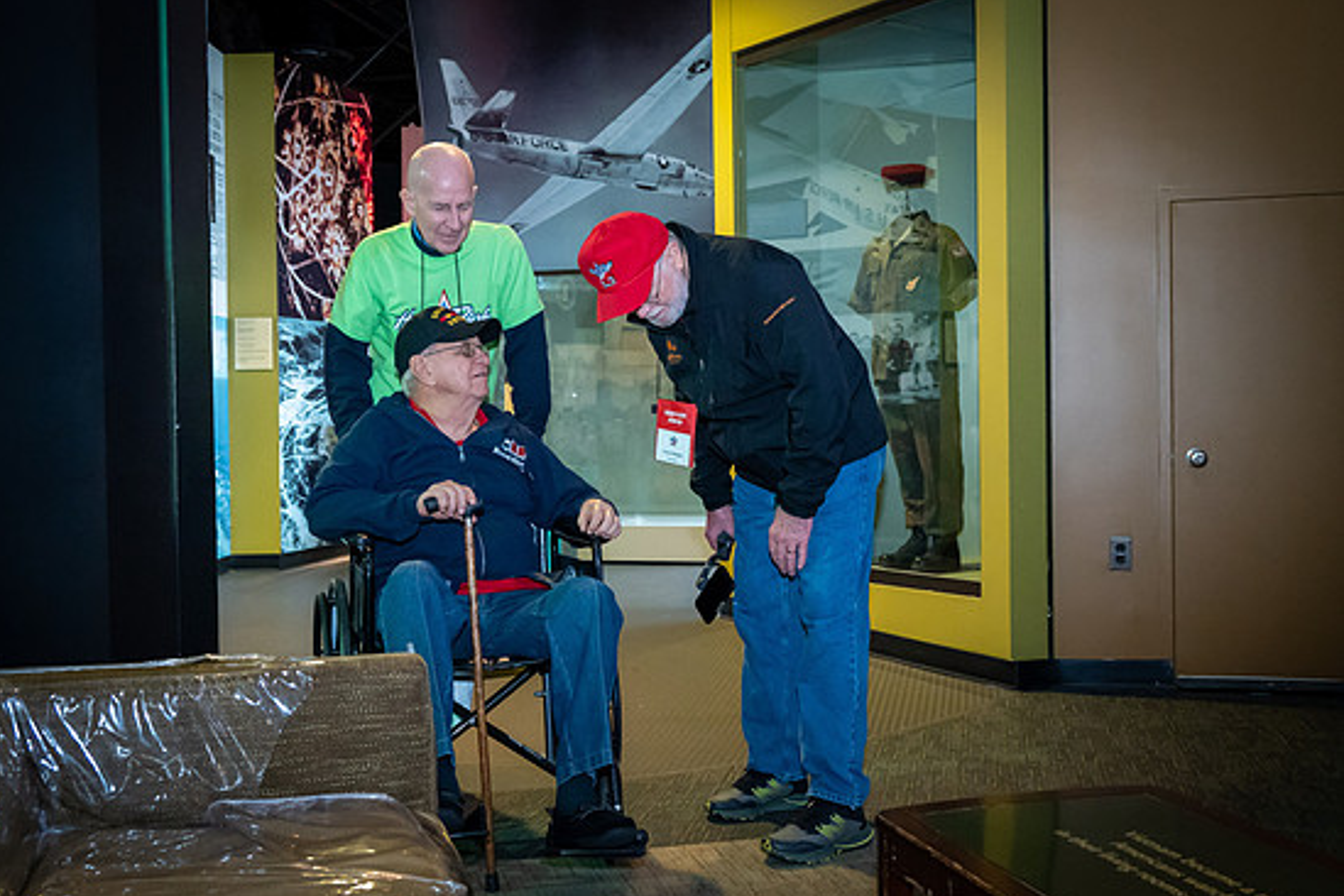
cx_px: 637
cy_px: 441
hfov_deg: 50.7
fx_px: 1419
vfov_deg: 35.1
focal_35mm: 38
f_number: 5.6
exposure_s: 1/50
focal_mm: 36
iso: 12800
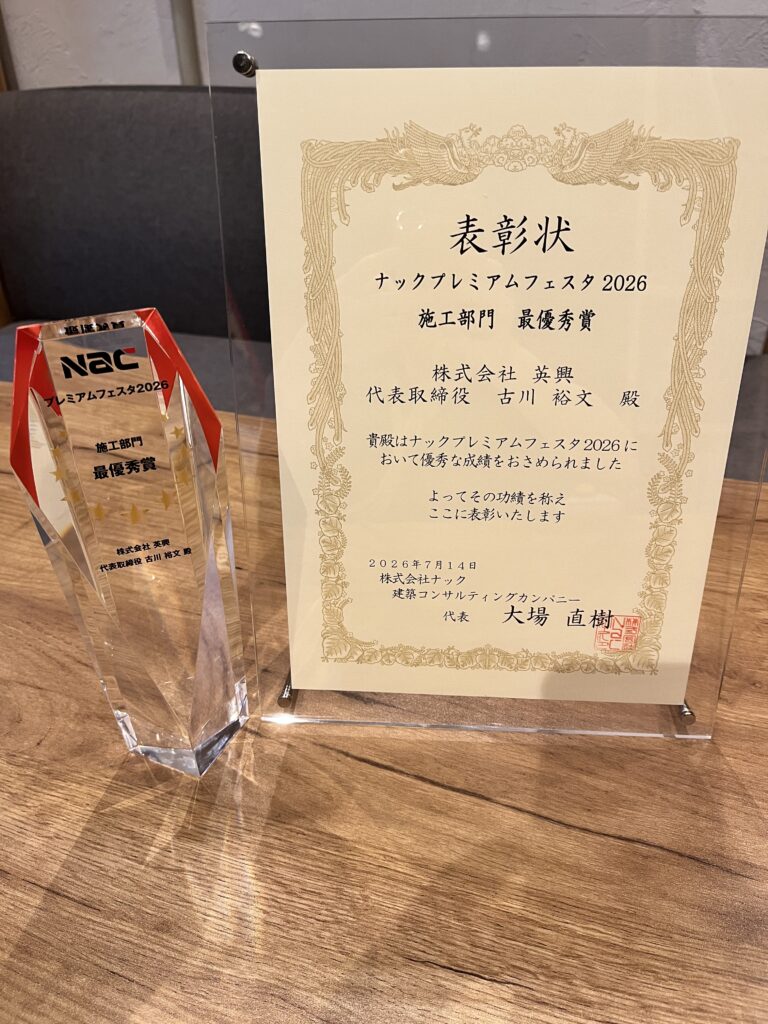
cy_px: 512
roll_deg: +0.9
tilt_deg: -35.4
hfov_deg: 53.1
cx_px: 384
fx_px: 769
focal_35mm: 26
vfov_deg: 67.3
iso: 100
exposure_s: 1/60
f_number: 1.6
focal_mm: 5.1
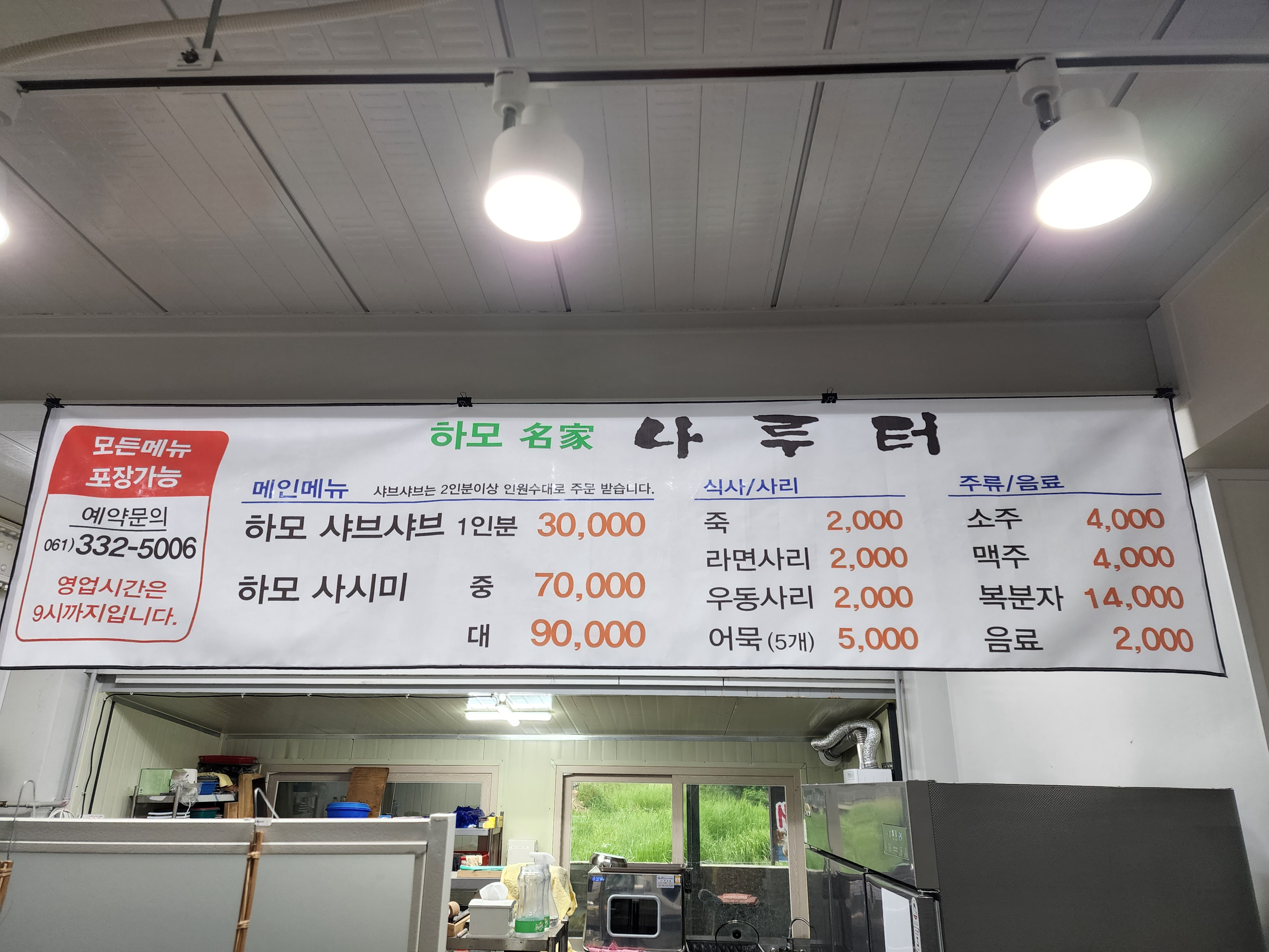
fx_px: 843
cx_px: 634
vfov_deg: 58.9
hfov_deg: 73.9
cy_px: 476
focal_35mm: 23
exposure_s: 1/120
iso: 160
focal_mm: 6.4
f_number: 1.8
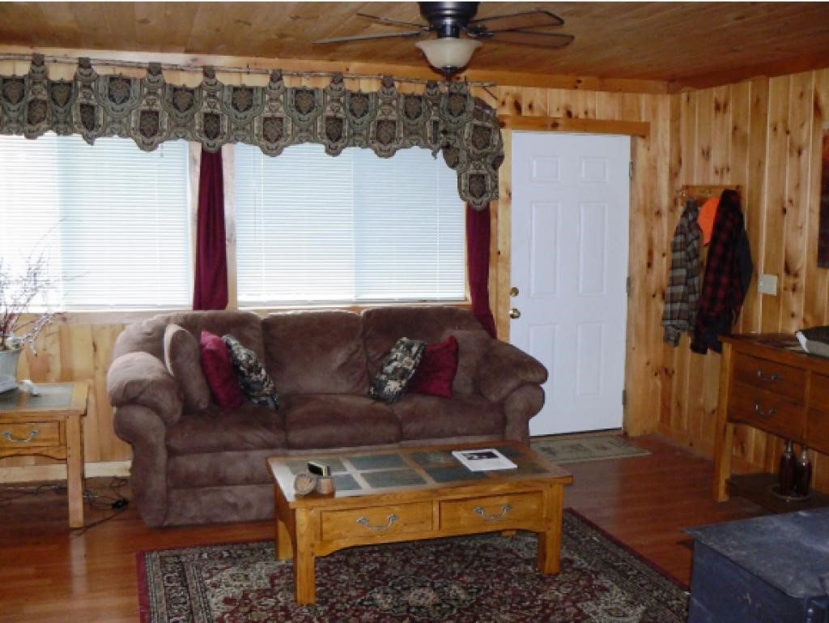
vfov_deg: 39.7
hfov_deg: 51.3
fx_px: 863
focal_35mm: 36
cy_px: 312
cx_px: 414
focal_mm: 6
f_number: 2.8
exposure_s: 1/30
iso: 200
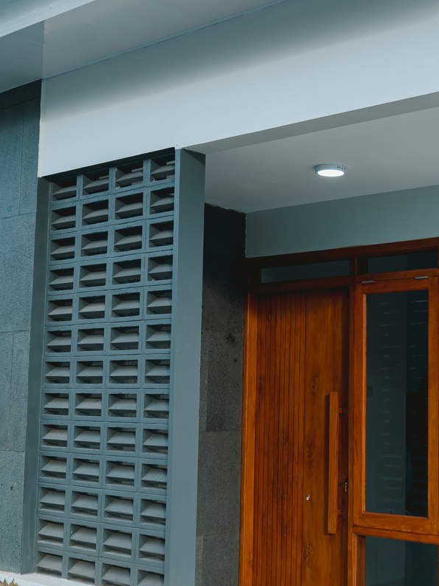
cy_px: 286
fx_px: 982
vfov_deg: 33.2
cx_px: 326
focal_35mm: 58
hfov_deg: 24.9
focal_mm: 32
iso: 160
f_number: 4.5
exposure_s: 1/250
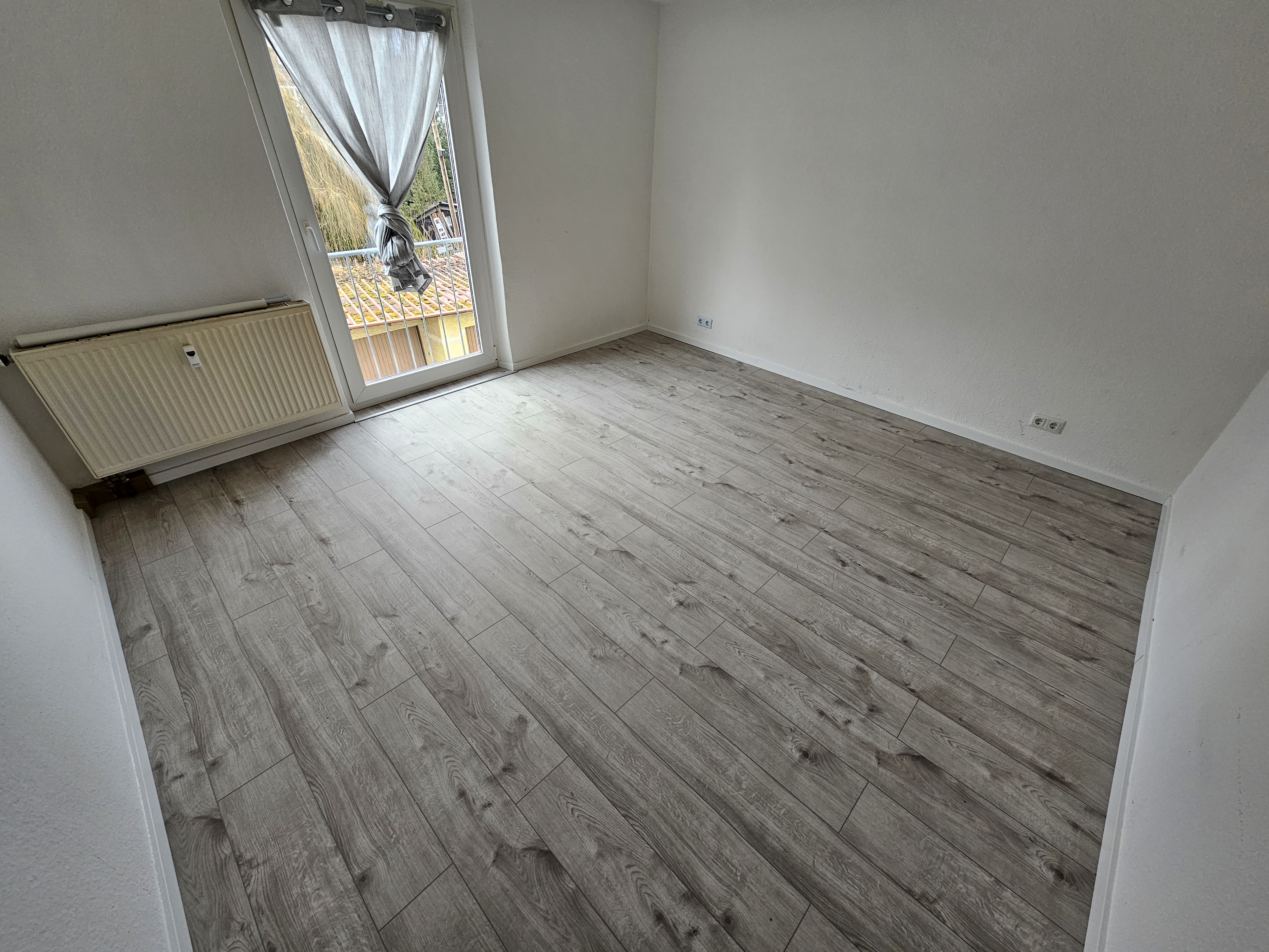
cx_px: 634
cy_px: 476
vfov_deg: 89.9
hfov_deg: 106.2
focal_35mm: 13
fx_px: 477
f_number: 2.2
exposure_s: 1/50
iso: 100
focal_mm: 2.2
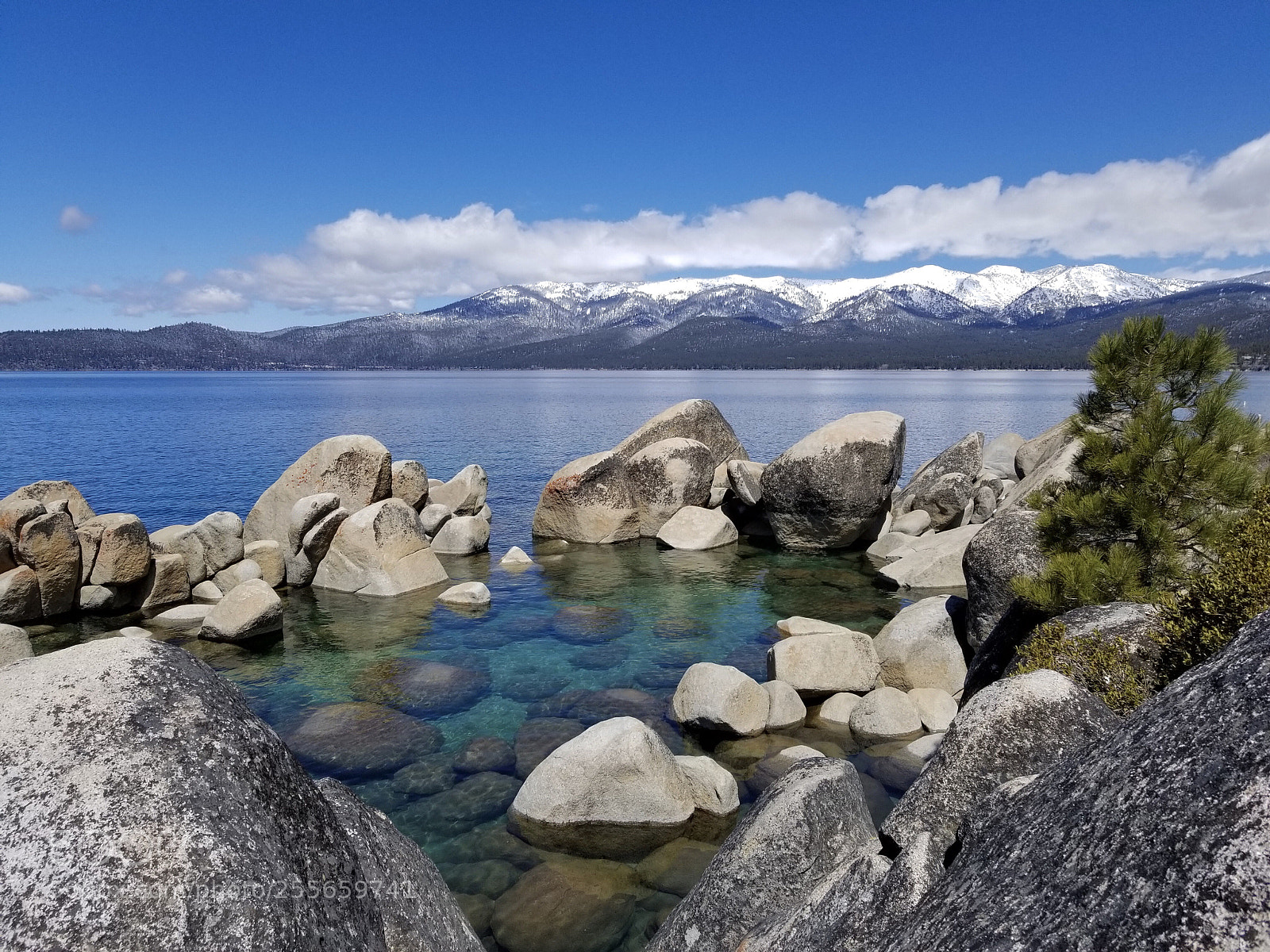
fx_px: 954
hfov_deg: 67.3
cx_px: 635
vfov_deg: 53.1
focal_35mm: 26
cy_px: 476
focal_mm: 4.25
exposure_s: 1/3784
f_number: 1.7
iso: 50
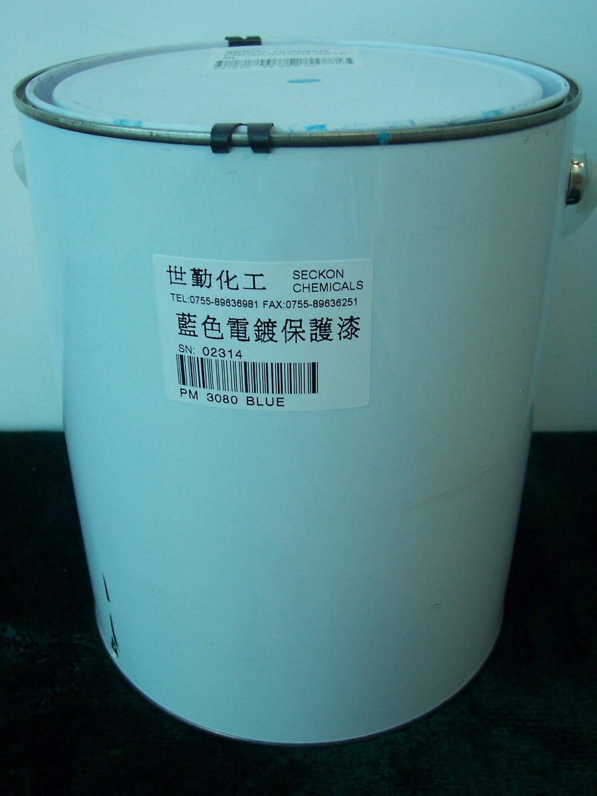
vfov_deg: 50.1
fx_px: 851
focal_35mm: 37
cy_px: 398
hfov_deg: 38.7
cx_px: 298
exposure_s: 1/30
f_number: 2.8
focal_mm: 5.6
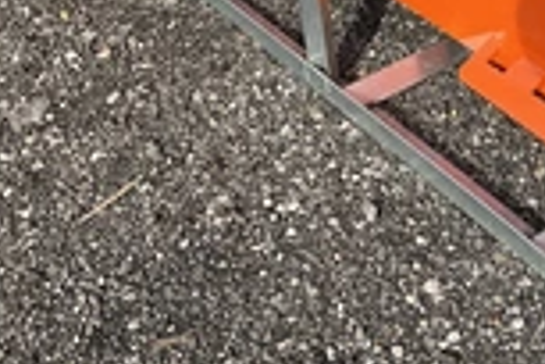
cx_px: 573
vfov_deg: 16.5
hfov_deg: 24.3
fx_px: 1196
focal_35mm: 79
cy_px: -82
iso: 25
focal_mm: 3
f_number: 1.8
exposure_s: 1/749
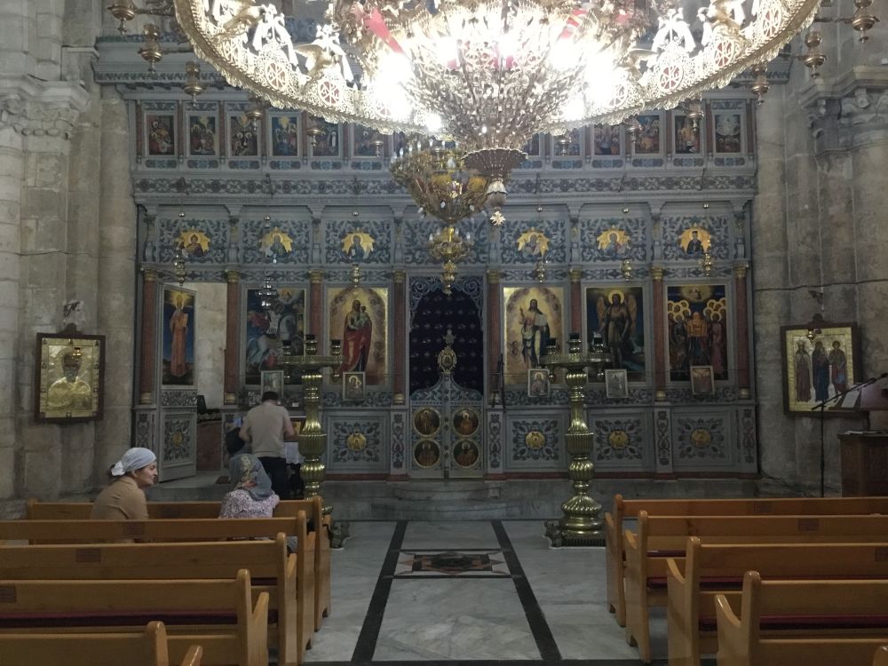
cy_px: 333
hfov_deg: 58.4
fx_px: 795
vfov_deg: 45.4
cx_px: 444
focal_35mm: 31
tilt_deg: +3.7
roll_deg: +1.0
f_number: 2.4
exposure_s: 1/33
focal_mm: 3.3
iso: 250
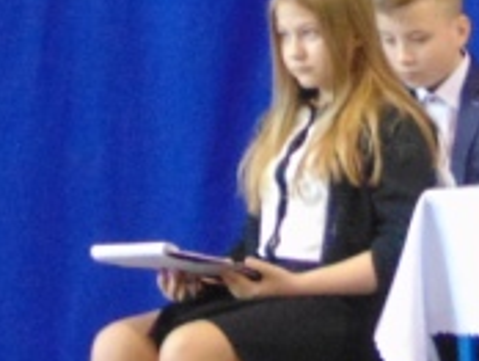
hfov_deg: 8.0
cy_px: -8
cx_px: 347
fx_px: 3423
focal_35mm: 247
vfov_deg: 6.0
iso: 400
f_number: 3.3
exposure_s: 1/13
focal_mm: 7.6
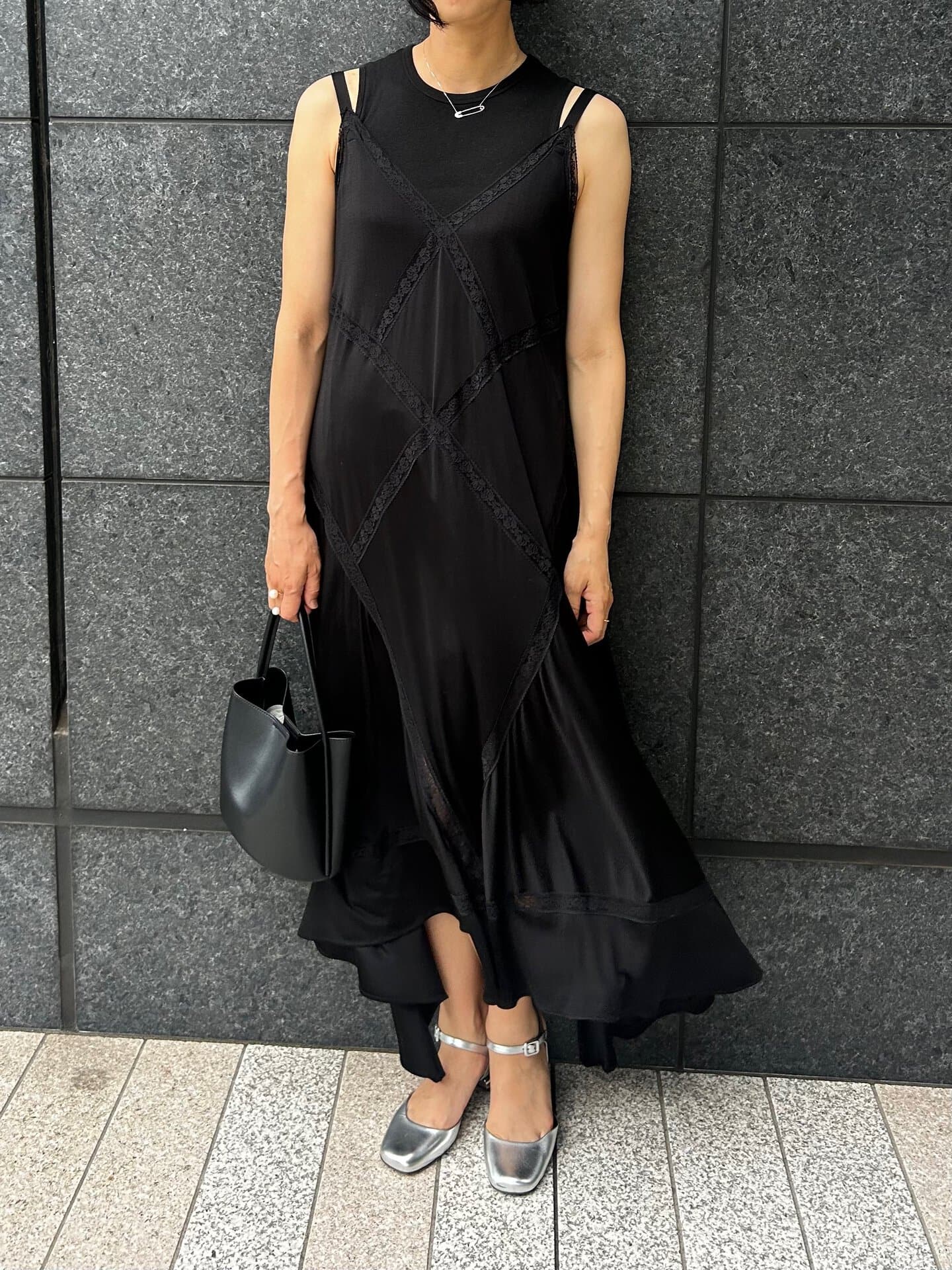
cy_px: 635
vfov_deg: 67.3
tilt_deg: -8.7
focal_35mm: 26
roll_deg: -1.4
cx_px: 476
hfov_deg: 53.1
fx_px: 953
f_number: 1.5
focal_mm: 5.7
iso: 125
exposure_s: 1/95
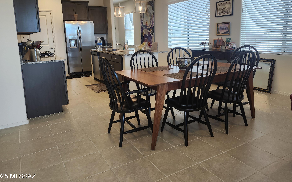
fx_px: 207
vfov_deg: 47.2
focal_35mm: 26
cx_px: 144
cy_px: 70
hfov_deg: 70.4
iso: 125
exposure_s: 1/120
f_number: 1.8
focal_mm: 5.54
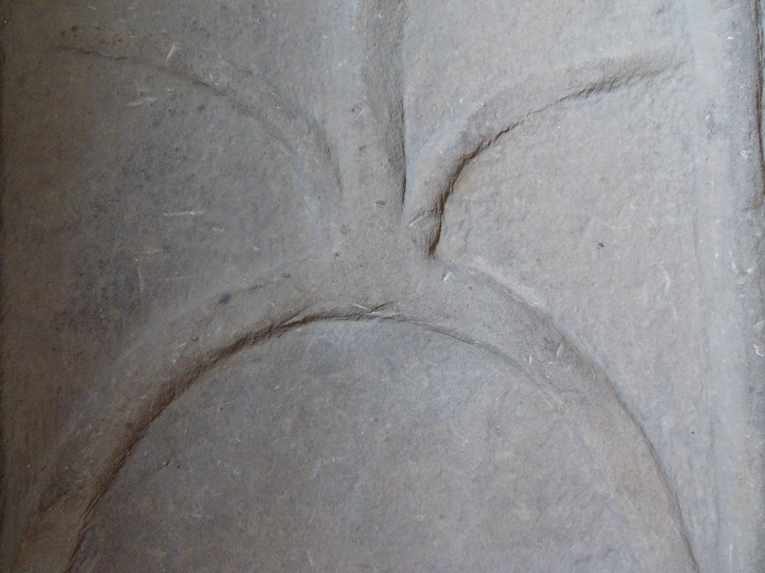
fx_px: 928
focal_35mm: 42
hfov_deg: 44.8
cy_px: 286
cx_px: 382
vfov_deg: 34.3
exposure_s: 1/13
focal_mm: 7
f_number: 2.8
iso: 200
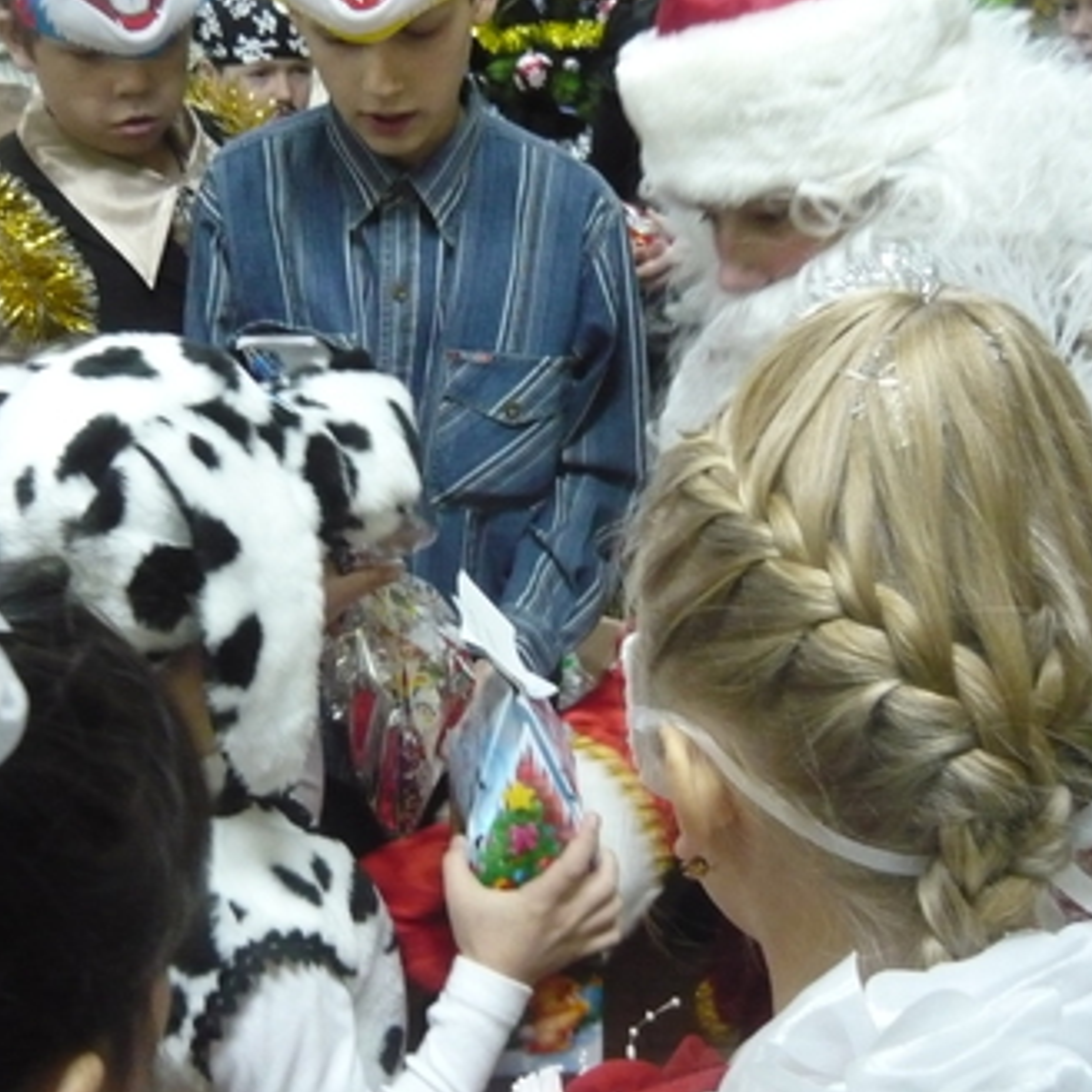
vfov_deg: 41.9
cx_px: 513
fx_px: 1428
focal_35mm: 40
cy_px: 546
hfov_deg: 41.8
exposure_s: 1/40
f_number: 2.8
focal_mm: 5.5
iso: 800
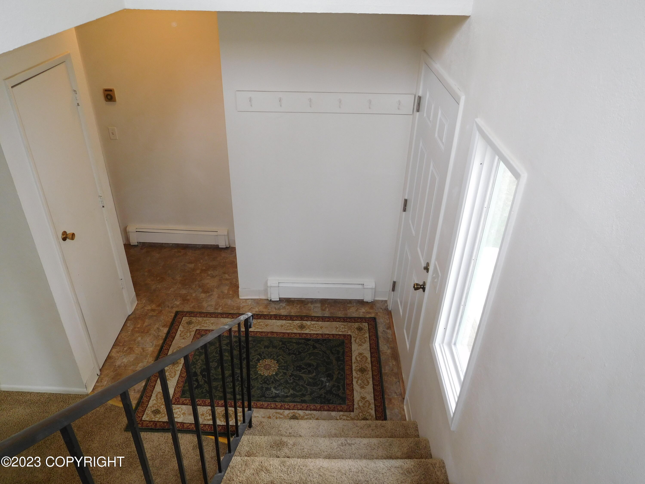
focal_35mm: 25
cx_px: 322
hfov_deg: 69.4
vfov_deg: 54.9
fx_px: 466
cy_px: 242
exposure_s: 1/30
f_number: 3.4
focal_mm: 4.5
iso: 125
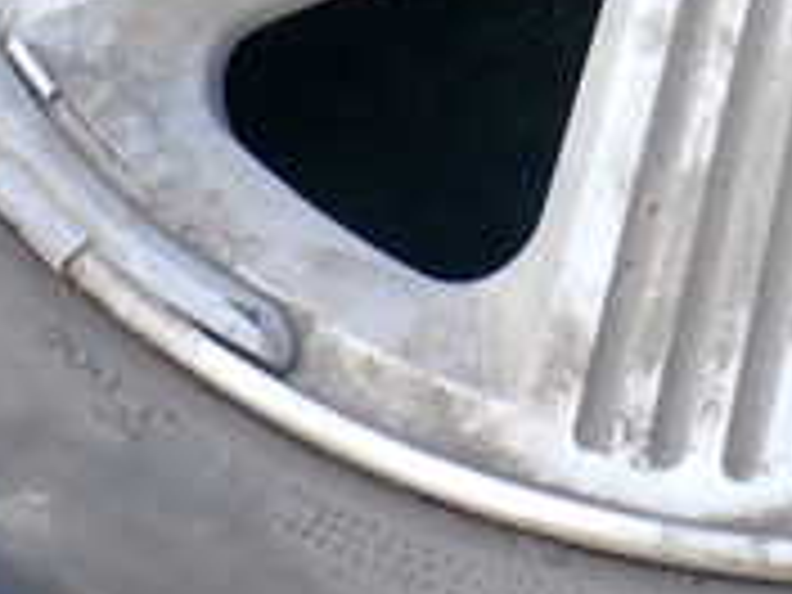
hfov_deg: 18.6
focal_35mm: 102
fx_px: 2334
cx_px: 860
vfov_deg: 13.6
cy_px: -310
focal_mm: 5.4
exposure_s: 1/200
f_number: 3.2
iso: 100
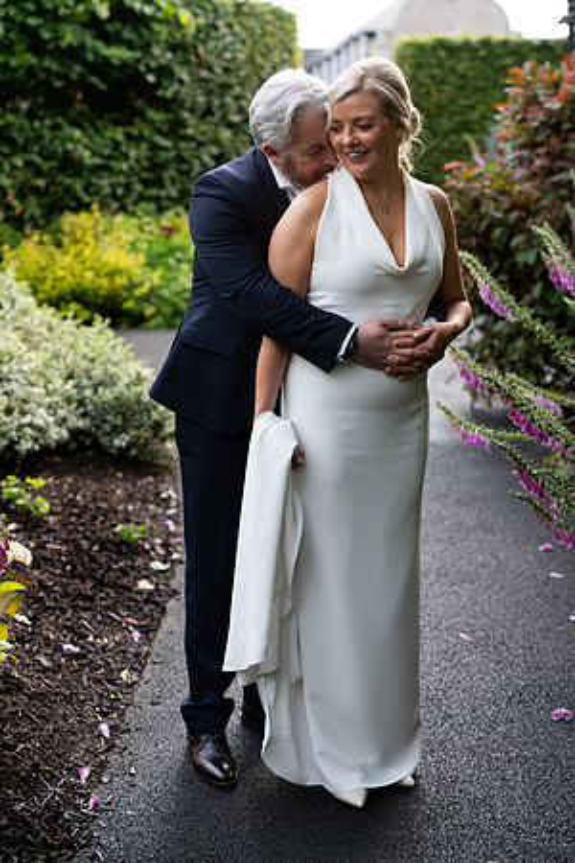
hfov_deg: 21.9
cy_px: 432
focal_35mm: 62
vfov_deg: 32.4
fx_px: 1485
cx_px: 288
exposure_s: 1/200
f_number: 2.8
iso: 400
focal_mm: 62
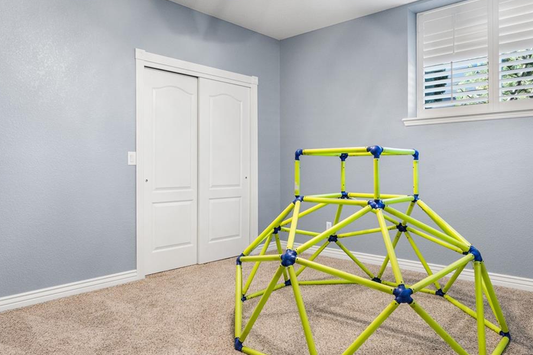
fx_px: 385
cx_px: 287
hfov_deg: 69.3
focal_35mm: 26
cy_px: 159
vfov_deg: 49.4
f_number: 8
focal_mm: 16
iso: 800
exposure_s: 1/8
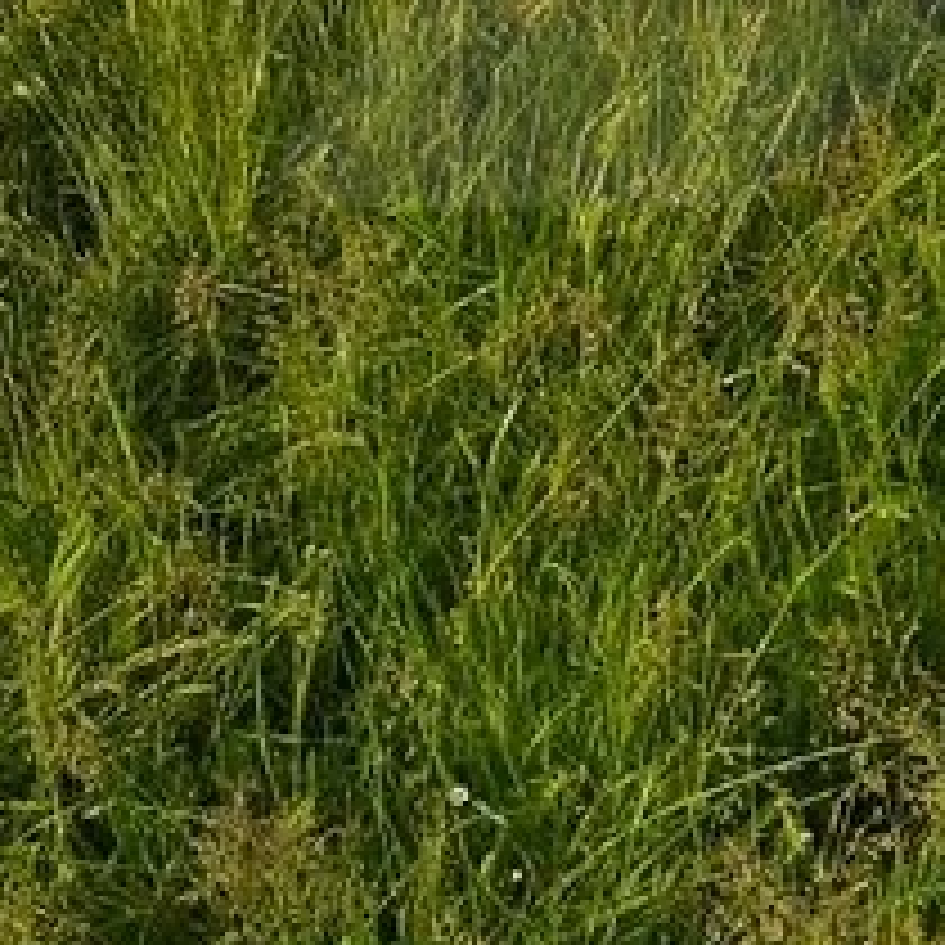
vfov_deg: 13.9
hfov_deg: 11.5
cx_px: 2394
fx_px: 3737
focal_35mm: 121
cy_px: -279
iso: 50
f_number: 1.89
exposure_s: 1/997
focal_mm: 5.89
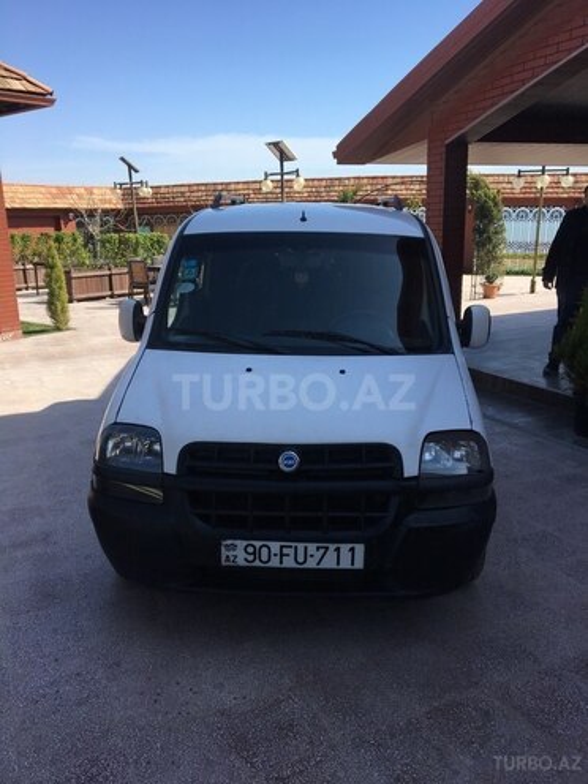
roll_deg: +0.0
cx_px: 294
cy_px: 392
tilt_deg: -15.3
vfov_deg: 61.7
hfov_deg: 48.2
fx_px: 657
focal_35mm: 29
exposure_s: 1/1054
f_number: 2.2
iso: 25
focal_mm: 4.15
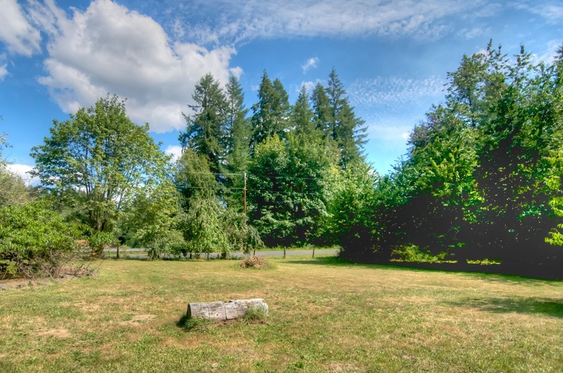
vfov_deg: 62.8
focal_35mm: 20
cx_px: 267
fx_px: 306
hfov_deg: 85.2
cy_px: 193
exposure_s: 1/8000
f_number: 2.8
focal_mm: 11
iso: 250
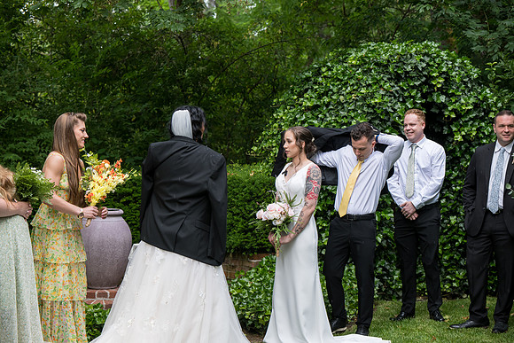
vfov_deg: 19.5
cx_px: 257
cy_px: 172
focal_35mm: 70
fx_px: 1000
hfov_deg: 28.8
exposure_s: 1/400
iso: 500
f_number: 4
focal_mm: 70
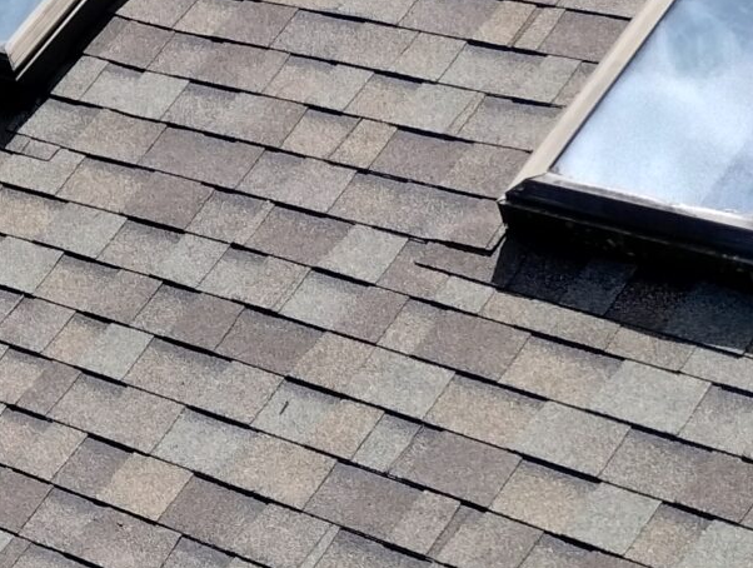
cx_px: -625
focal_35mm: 119
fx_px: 2594
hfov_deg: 14.4
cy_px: 28
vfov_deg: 12.4
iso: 100
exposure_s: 1/476
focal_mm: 4.27
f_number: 1.8
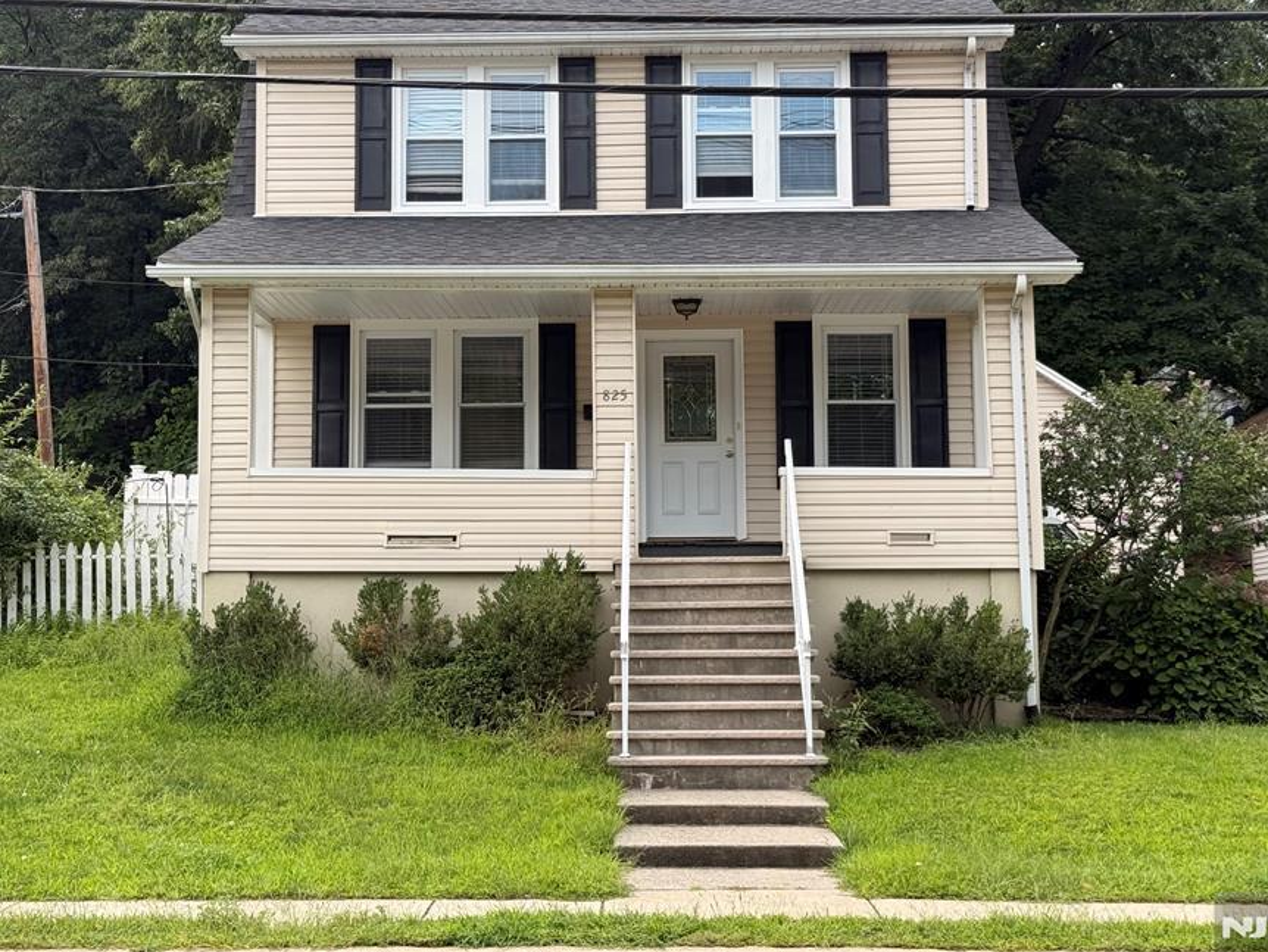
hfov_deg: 33.8
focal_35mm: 57
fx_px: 2089
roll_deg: +0.5
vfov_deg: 25.6
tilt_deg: +7.0
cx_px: 610
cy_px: 397
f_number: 1.78
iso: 100
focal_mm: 6.76
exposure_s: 1/2088
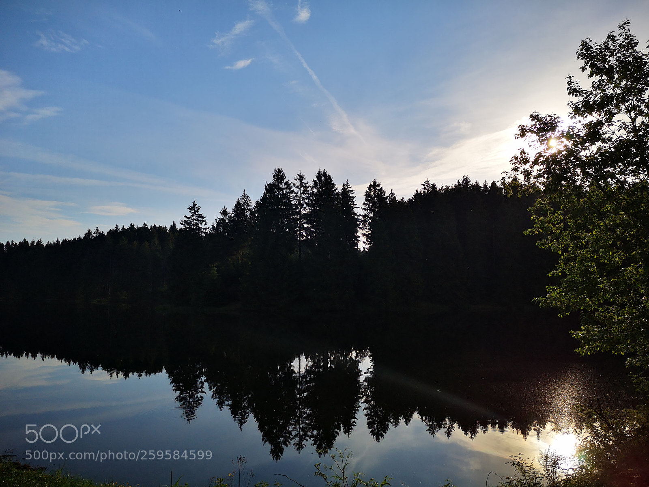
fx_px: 506
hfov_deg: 65.3
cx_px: 324
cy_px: 244
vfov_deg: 51.4
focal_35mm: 27
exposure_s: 1/8000
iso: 50
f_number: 1.8
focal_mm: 3.95
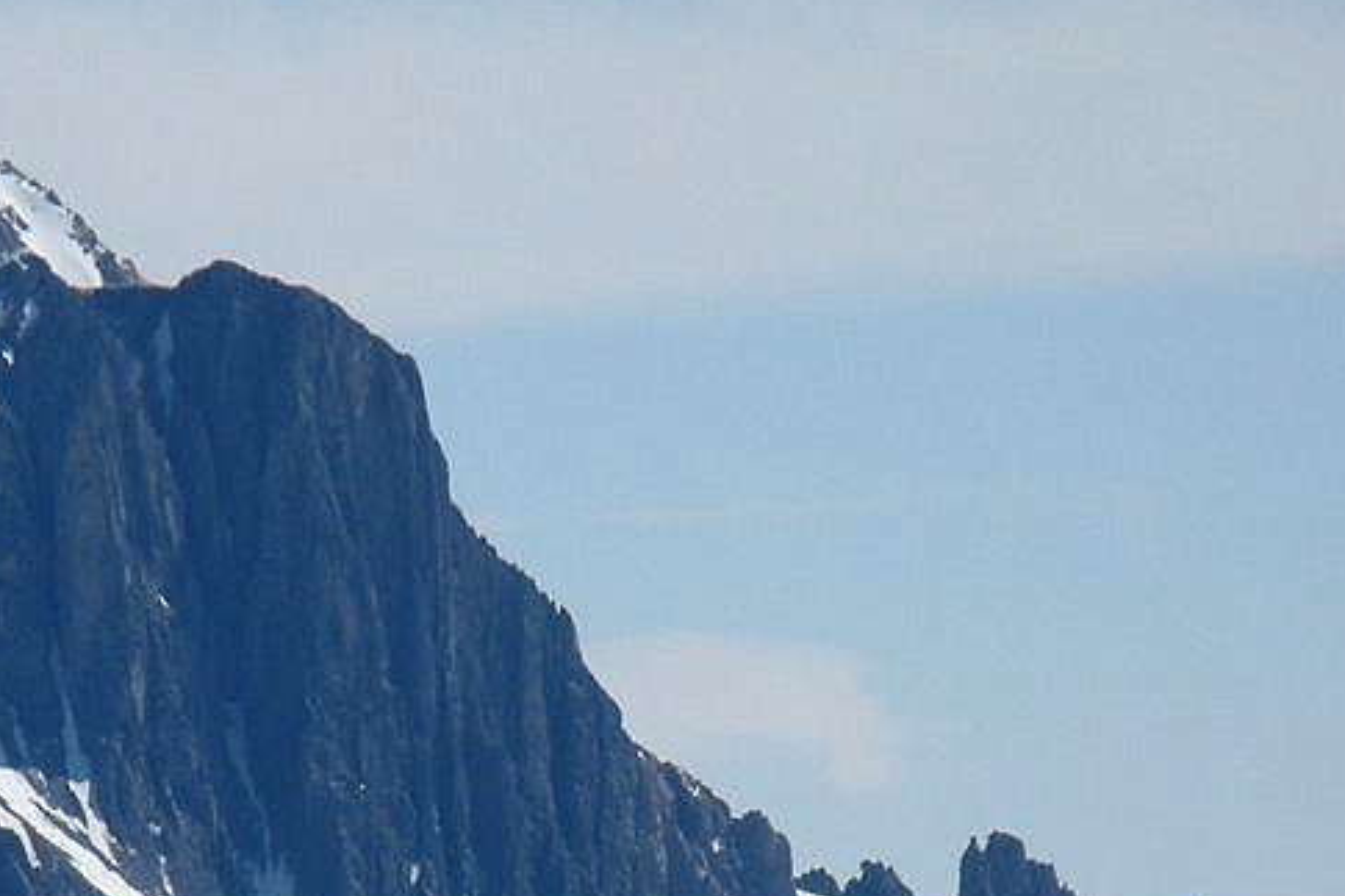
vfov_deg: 1.3
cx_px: 502
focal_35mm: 1067
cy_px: 760
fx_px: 39849
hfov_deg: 1.9
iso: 100
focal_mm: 86.4
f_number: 8
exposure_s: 1/640
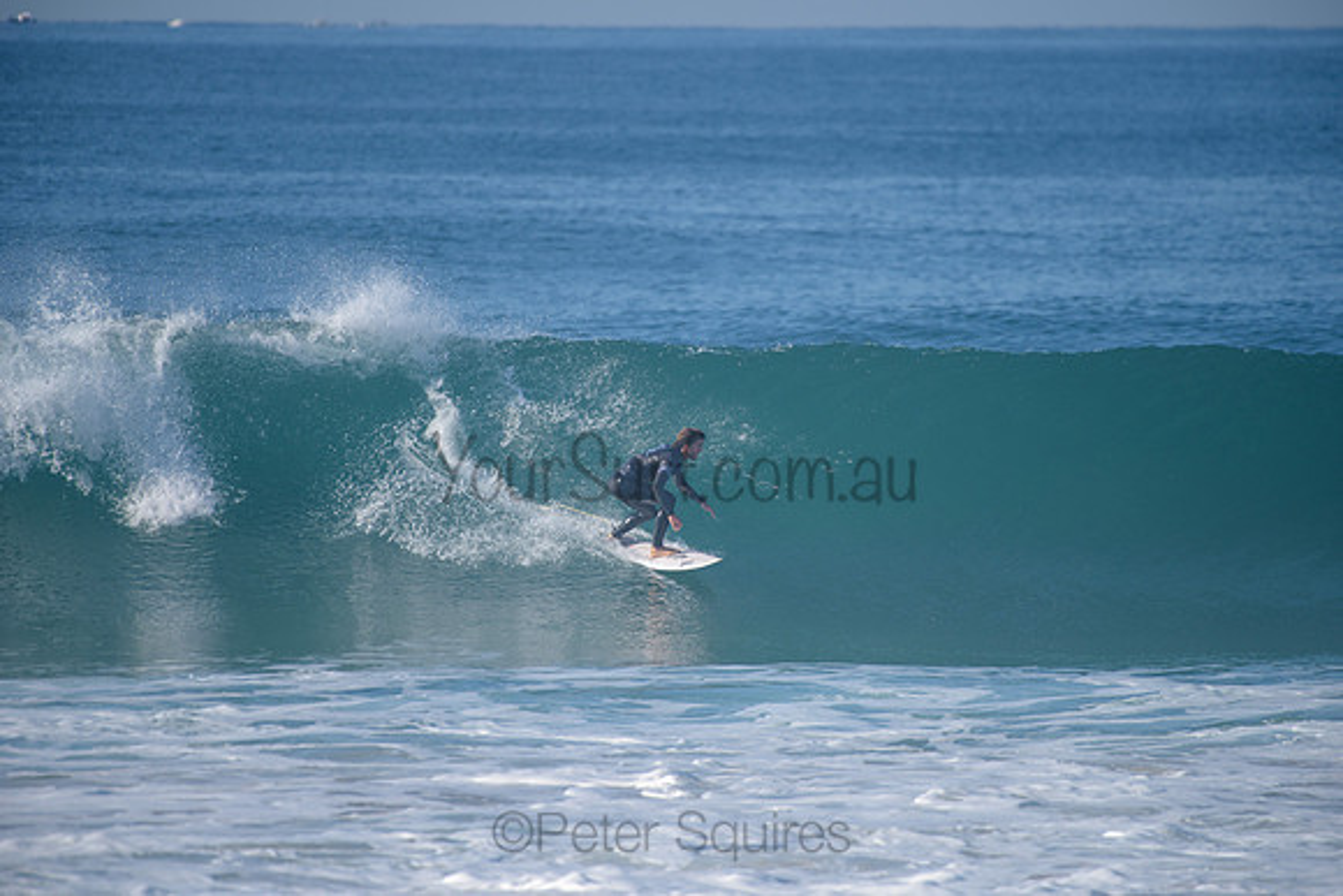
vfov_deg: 2.8
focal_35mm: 500
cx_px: 672
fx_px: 18656
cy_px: 448
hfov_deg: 4.1
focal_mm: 500
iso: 280
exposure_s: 1/2000
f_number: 5.6
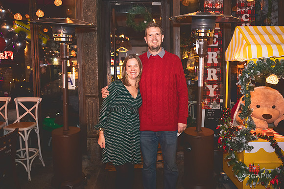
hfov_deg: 63.9
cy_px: 91
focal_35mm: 29
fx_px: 228
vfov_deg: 45.1
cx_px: 143
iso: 3200
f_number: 3.2
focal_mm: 27.5
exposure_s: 1/100
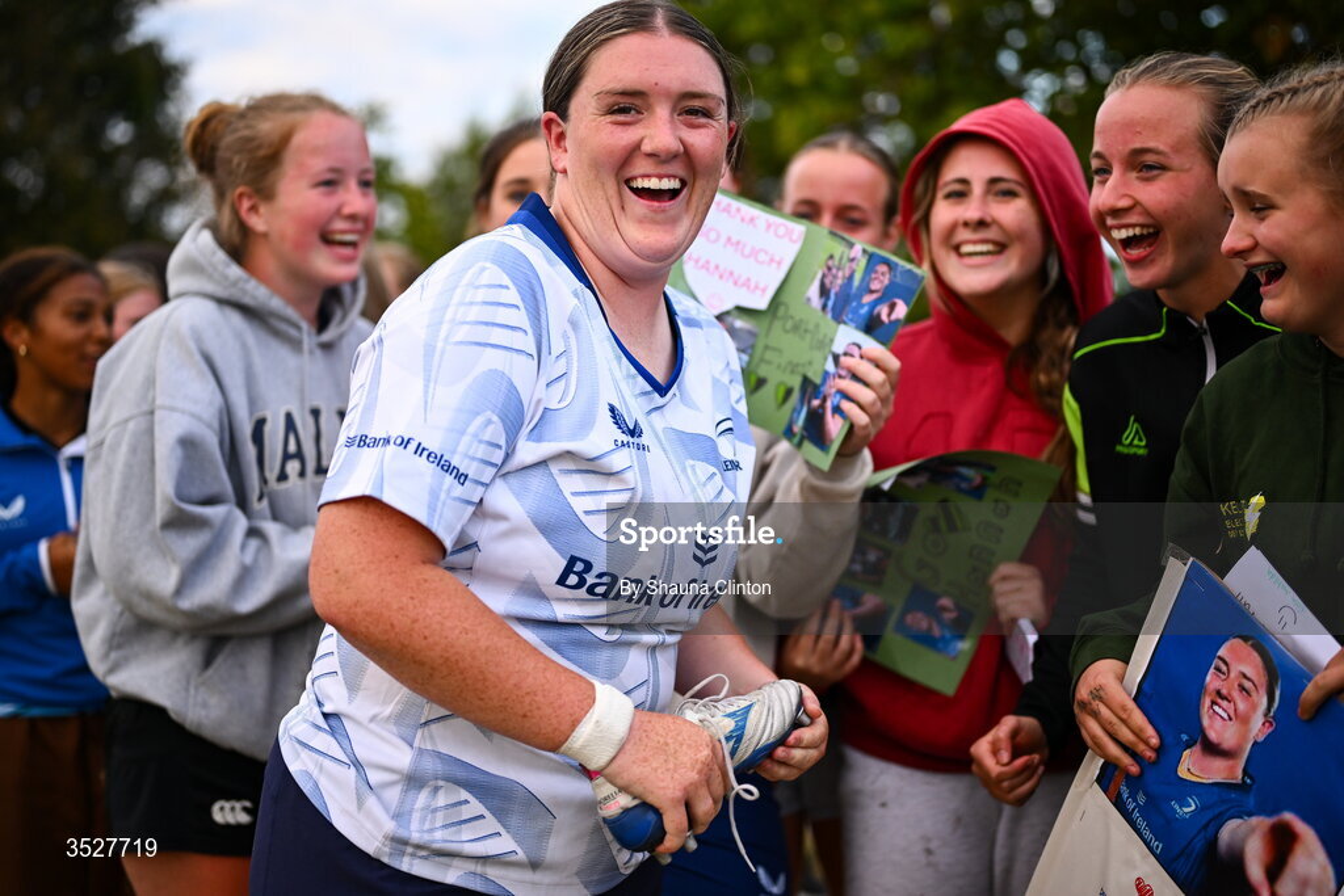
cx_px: 672
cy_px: 448
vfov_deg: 27.0
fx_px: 1867
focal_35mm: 50
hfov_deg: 39.6
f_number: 1.8
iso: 800
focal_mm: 50
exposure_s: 1/2000
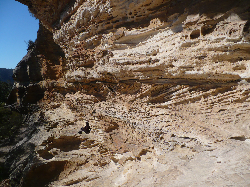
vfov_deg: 38.7
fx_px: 267
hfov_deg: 50.1
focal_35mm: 37
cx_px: 125
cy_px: 94
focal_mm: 6.1
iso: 100
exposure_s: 1/320
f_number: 8
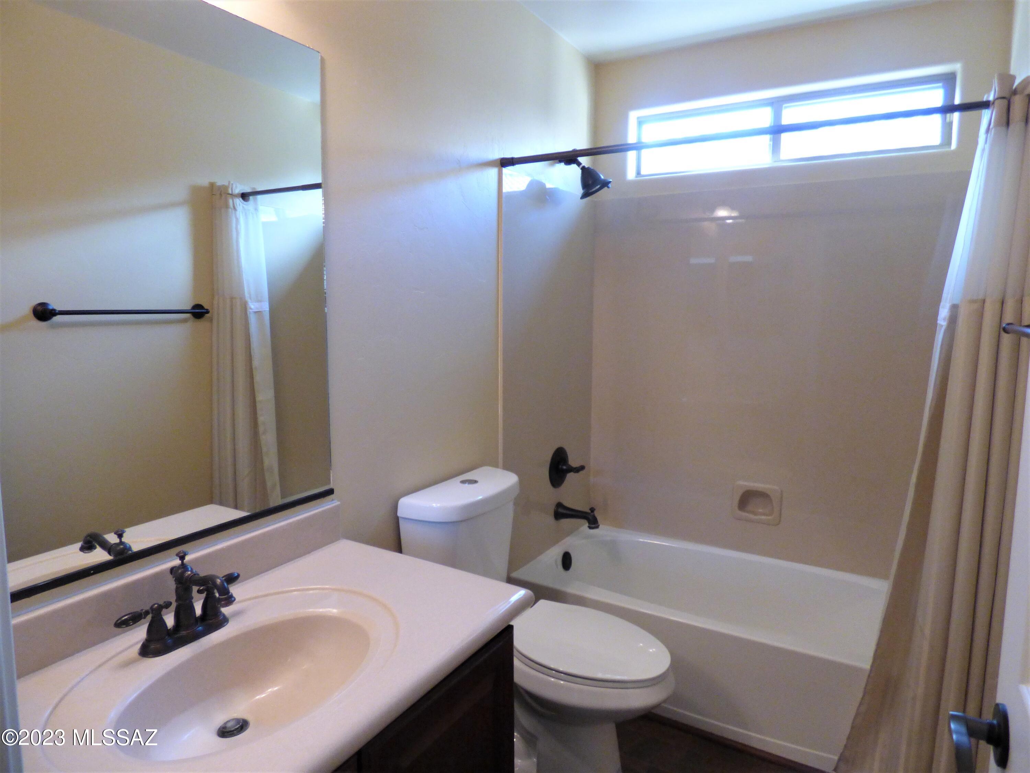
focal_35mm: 20
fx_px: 595
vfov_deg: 66.0
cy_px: 386
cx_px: 515
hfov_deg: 81.7
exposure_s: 1/60
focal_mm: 3.58
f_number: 2.8
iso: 400
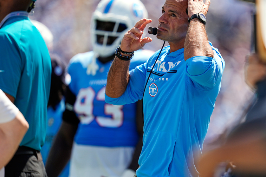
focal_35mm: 541
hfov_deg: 3.8
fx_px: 3995
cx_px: 176
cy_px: 73
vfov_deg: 2.5
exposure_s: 1/4000
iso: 320
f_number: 2.8
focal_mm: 400
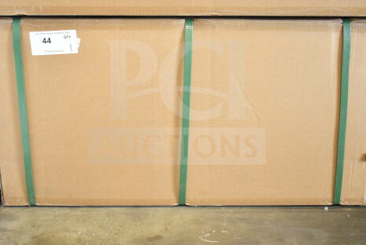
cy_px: 102
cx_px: 177
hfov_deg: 41.9
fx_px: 478
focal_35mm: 47
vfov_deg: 28.6
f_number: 3.8
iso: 2200
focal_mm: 24
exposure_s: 1/40
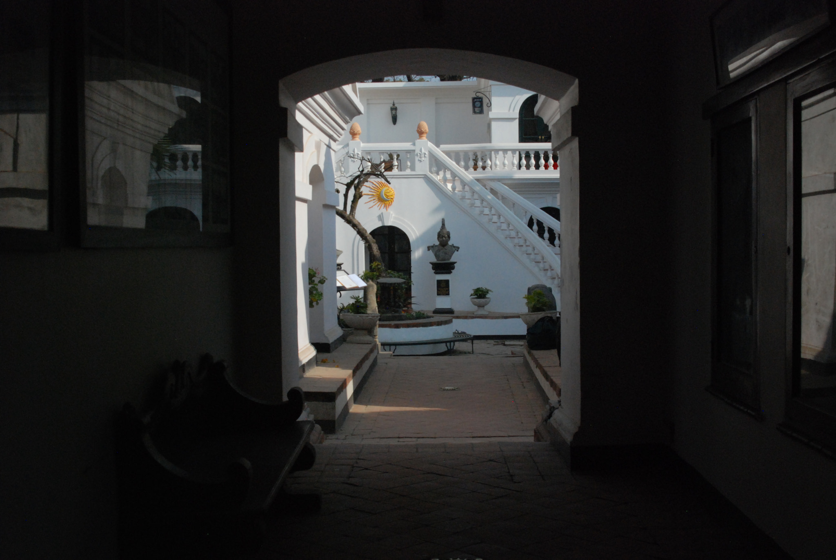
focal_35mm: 42
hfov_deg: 46.3
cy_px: 280
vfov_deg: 32.0
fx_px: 977
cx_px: 418
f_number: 14
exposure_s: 1/800
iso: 1000
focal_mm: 28
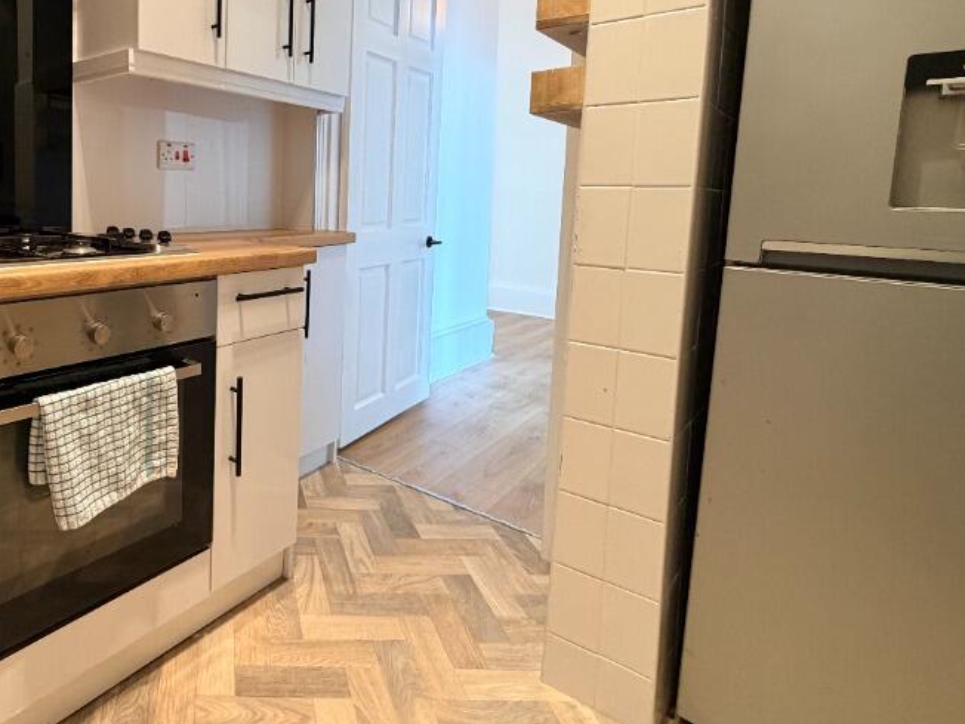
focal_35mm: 22
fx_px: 613
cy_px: 244
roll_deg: -1.0
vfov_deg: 59.7
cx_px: 226
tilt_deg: -4.1
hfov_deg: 70.6
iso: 250
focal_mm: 2.22
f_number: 2.2
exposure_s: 1/50
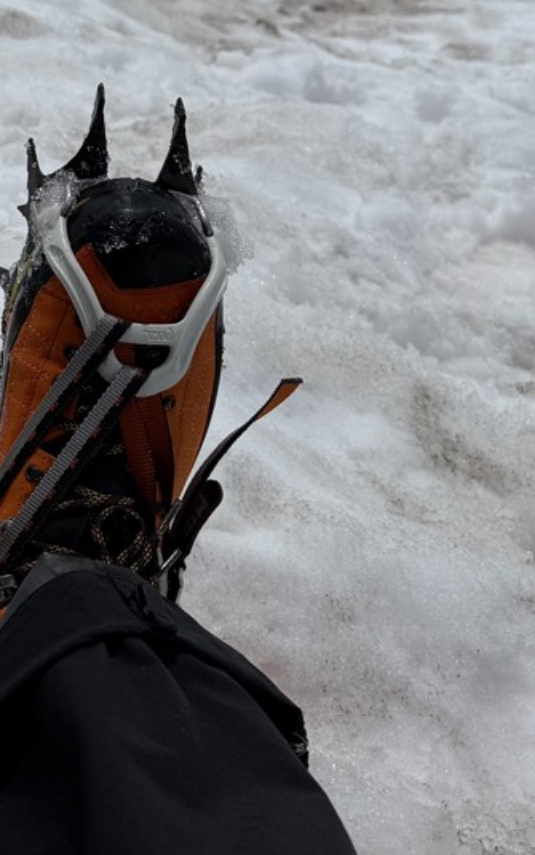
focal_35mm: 76
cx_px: -230
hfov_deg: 15.9
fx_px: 1773
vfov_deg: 26.0
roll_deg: +2.8
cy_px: 35
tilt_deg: -26.6
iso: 64
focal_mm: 6.76
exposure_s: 1/22727
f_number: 1.78
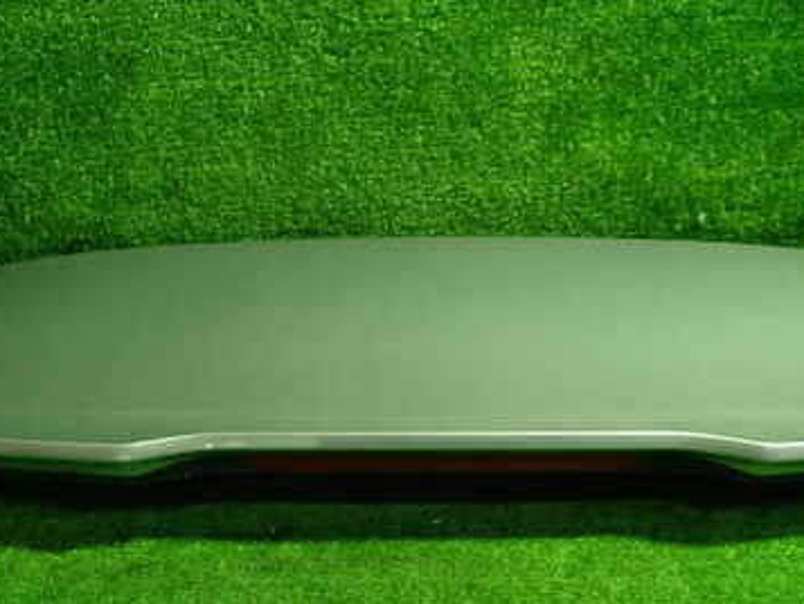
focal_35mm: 42
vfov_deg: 34.2
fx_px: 976
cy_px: 381
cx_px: 428
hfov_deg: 44.8
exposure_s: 1/30
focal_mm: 4.5
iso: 250
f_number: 2
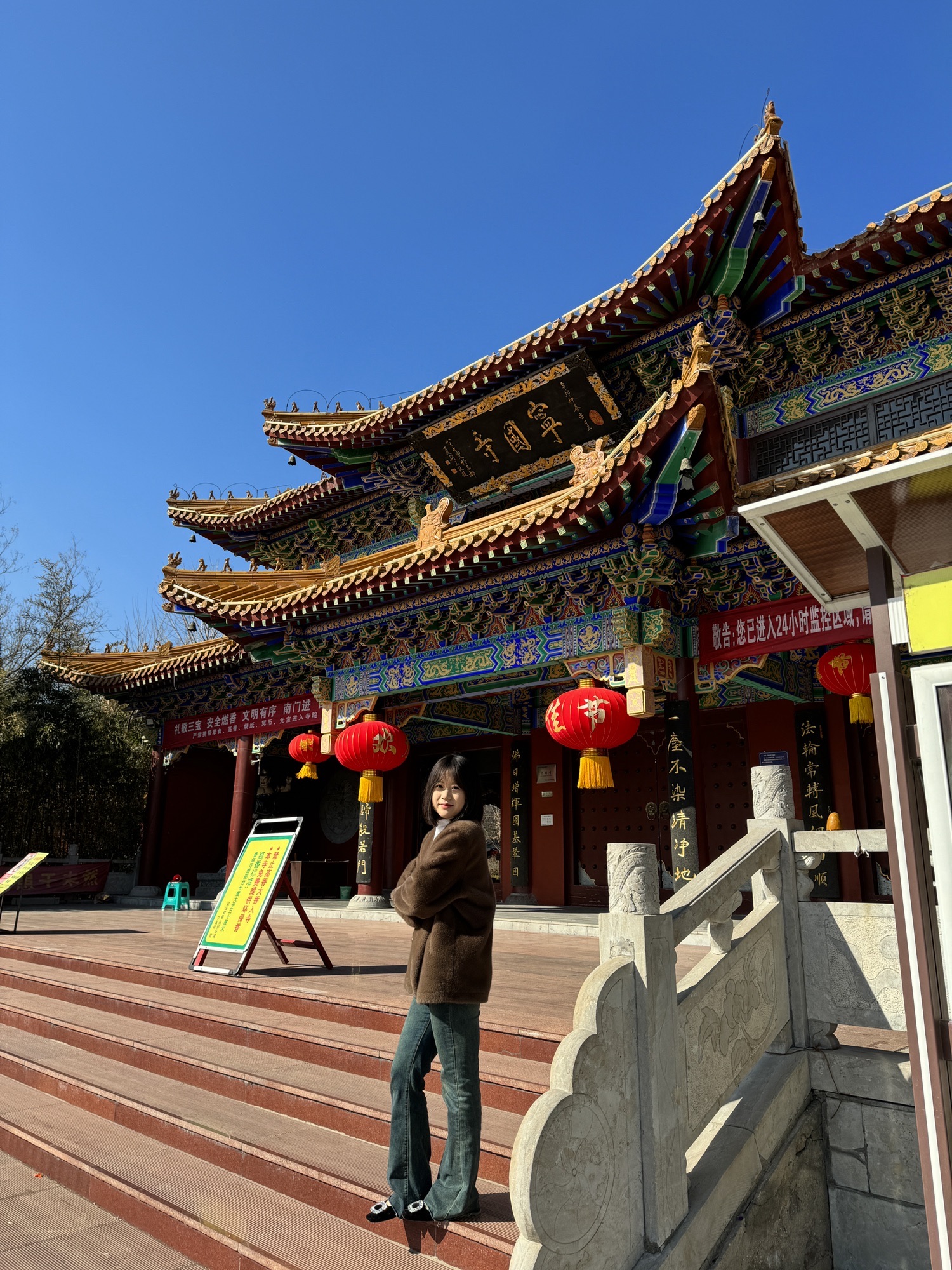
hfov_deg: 56.8
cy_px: 635
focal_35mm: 24
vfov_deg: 71.6
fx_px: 880
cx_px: 476
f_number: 1.78
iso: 80
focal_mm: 6.86
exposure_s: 1/2959
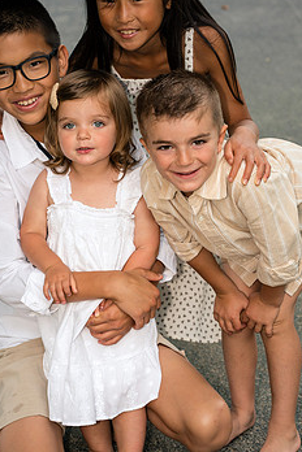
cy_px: 214
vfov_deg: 18.6
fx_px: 1384
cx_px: 125
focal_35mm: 110
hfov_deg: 12.4
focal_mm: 85
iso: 500
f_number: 5
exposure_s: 1/320
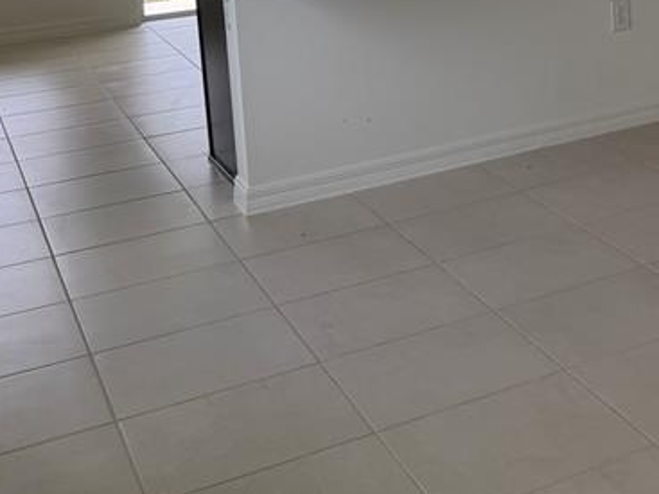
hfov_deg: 25.6
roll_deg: +2.9
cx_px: 817
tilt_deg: -4.2
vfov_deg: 20.1
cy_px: -142
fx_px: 1275
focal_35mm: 67
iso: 100
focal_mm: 6.76
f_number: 1.78
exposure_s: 1/481
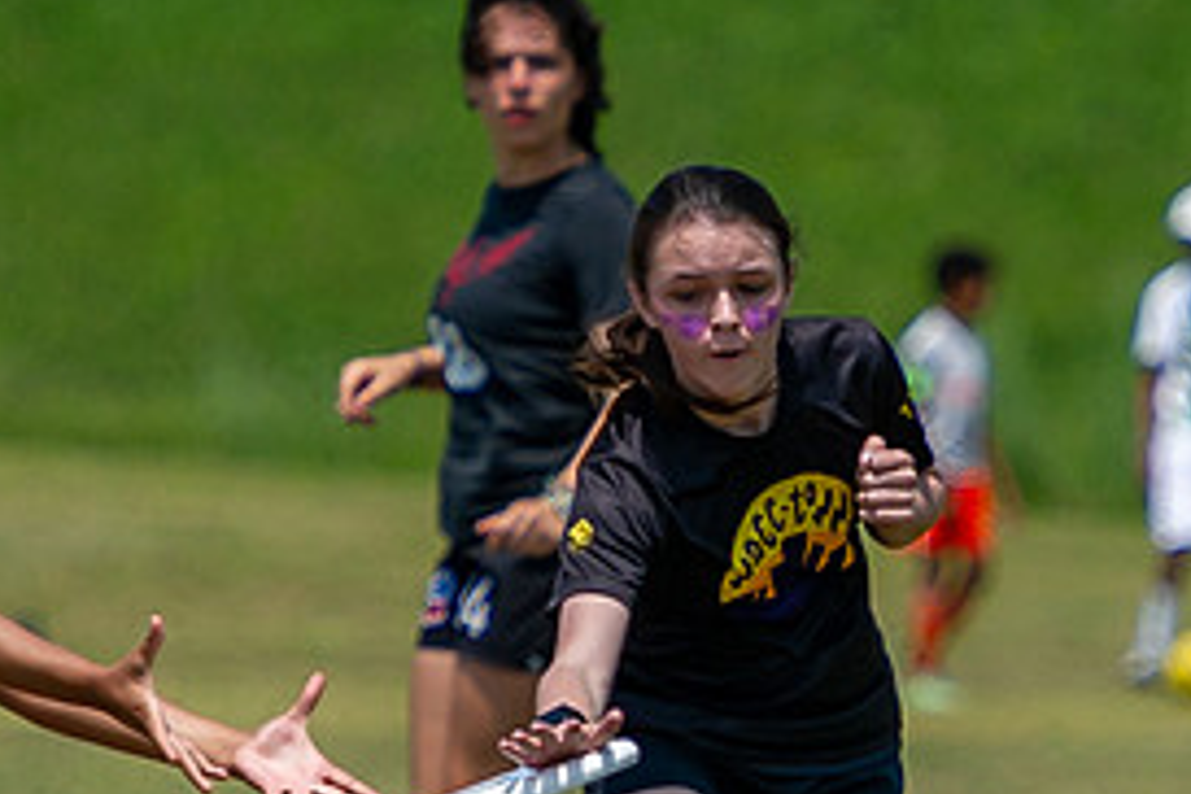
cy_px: 564
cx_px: 543
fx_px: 37117
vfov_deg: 1.2
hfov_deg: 1.8
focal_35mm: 1122
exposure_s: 1/2500
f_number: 4
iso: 200
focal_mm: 220
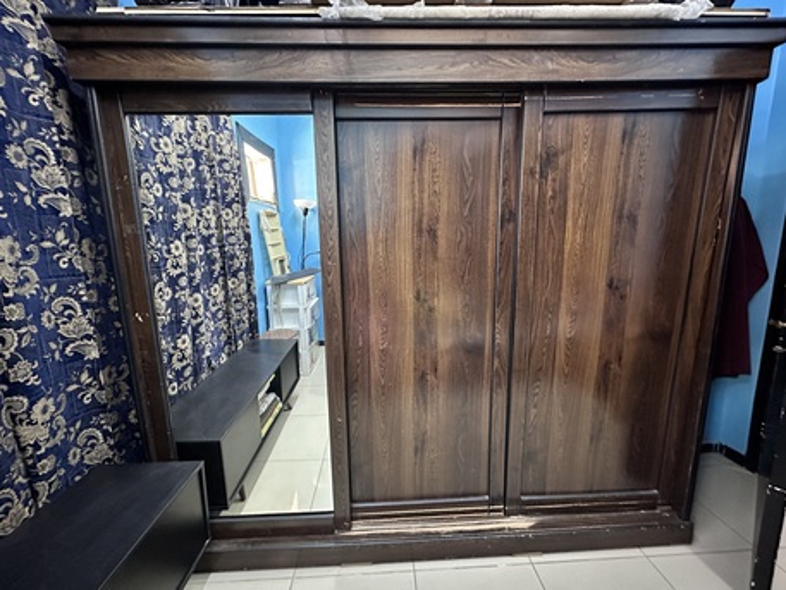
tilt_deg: -8.5
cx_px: 393
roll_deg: +0.9
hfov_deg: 102.0
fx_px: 318
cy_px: 295
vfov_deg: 85.7
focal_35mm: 14
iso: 1250
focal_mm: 2.22
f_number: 2.2
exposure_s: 1/40
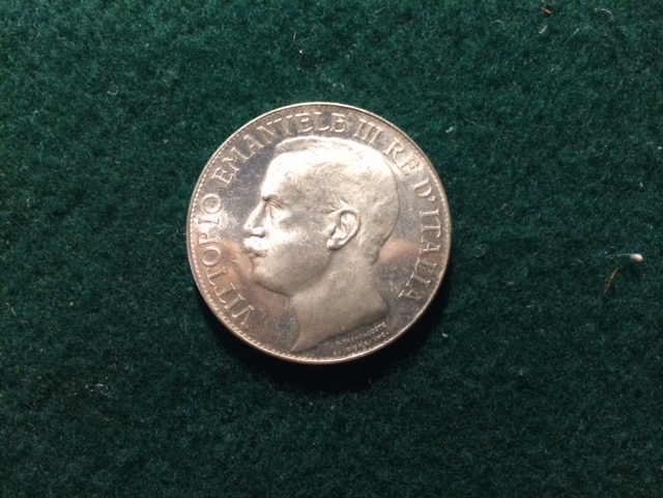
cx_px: 332
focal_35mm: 30
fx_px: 575
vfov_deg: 46.8
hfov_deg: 60.0
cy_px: 249
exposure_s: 1/30
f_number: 2.2
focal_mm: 4.12
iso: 320
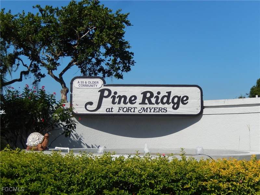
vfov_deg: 25.2
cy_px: 98
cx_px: 130
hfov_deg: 33.2
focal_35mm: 58
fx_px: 436
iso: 125
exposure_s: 1/1250
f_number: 4.6
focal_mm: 10.4
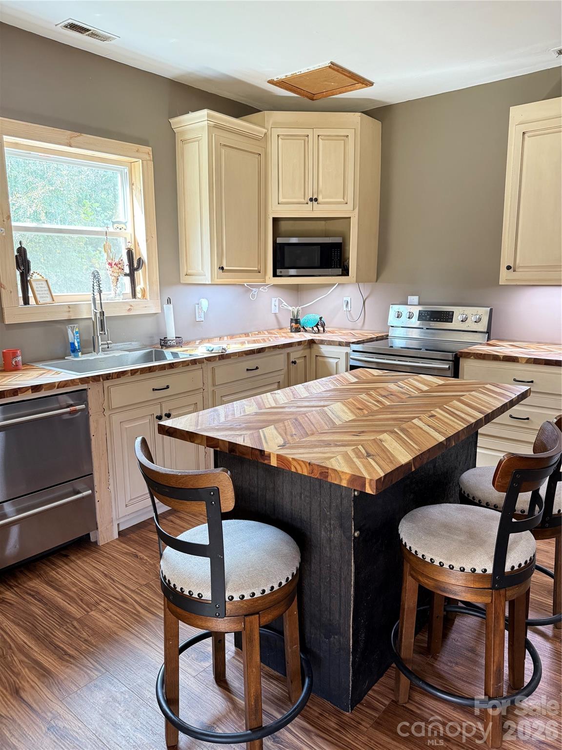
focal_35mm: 24
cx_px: 281
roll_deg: +0.1
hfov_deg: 56.8
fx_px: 520
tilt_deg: -11.3
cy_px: 375
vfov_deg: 71.6
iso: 320
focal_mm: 6.76
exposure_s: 1/60
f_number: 1.78
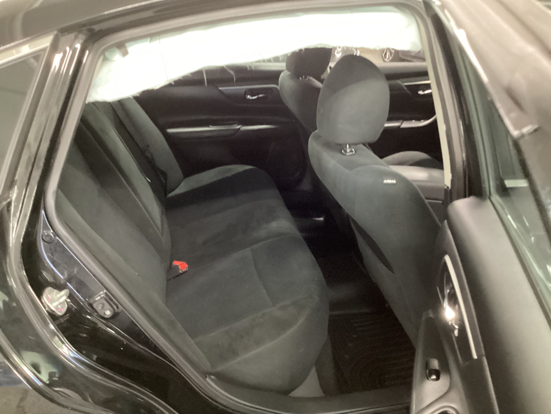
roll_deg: +0.6
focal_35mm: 31
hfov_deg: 58.4
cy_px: 207
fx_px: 493
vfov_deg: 45.4
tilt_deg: -27.1
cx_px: 276
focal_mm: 3.3
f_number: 2.4
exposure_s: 1/20
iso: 640
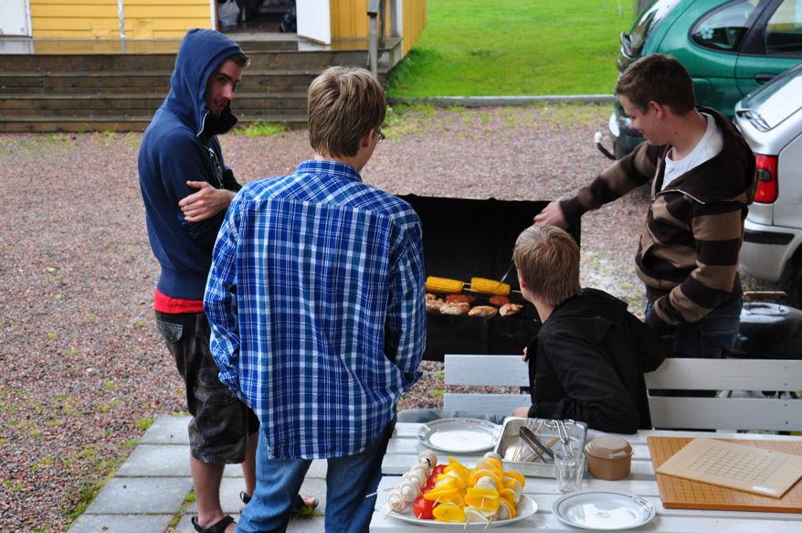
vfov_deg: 19.4
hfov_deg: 28.9
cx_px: 421
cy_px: 247
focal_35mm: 70
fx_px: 1557
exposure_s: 1/15
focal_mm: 40
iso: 400
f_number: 6.3
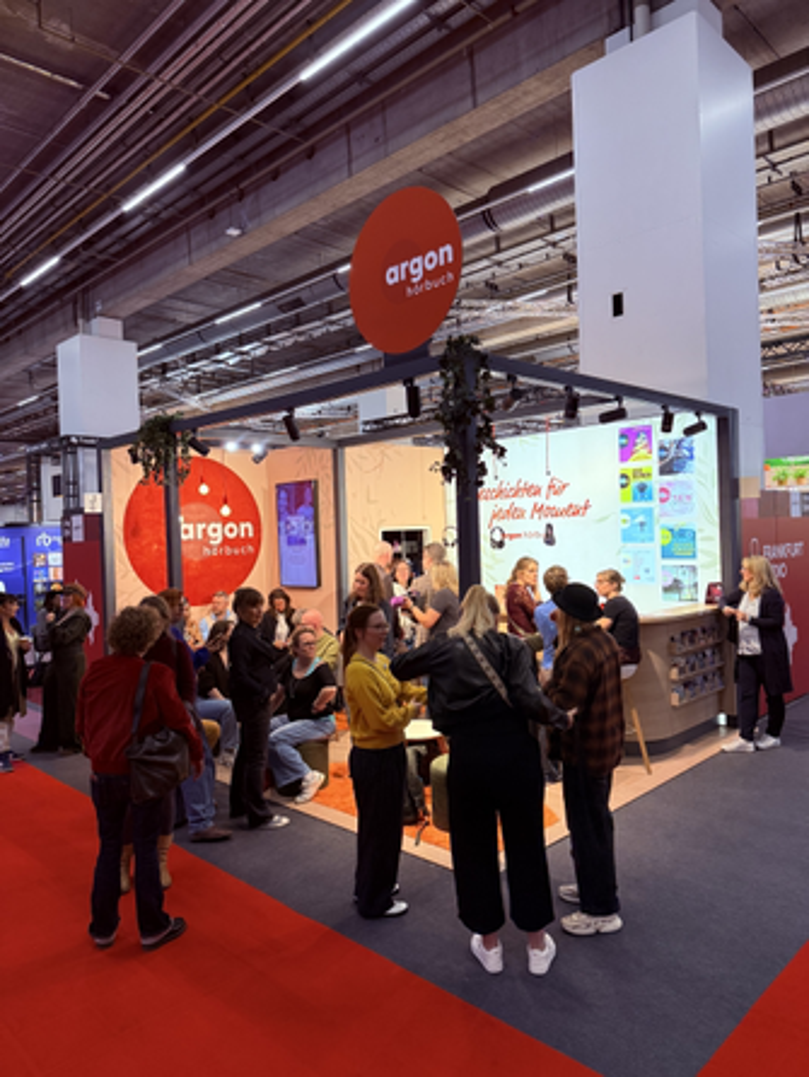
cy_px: 538
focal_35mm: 24
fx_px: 747
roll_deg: +1.2
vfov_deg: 71.6
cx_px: 404
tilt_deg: +0.7
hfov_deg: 56.9
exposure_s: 1/110
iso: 200
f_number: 1.78
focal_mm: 6.76
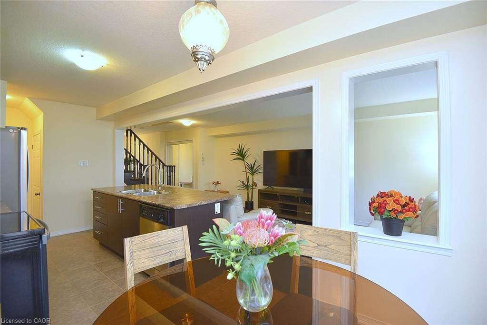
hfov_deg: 96.7
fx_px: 216
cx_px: 244
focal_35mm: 16
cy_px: 162
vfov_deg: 73.8
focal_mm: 16
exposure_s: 1/60
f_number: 4
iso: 800
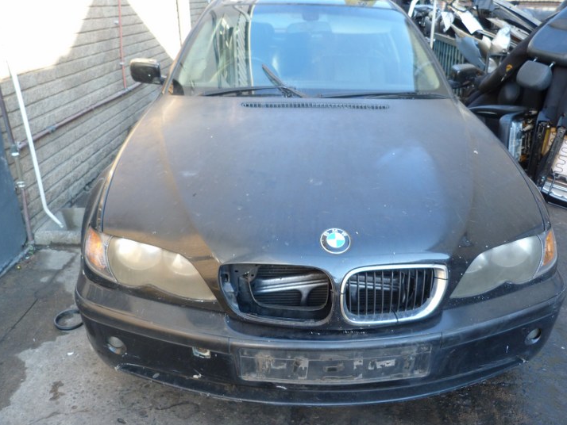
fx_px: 459
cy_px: 199
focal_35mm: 28
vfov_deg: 49.7
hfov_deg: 63.3
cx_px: 313
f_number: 2.8
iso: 125
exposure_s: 1/60
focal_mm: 4.5
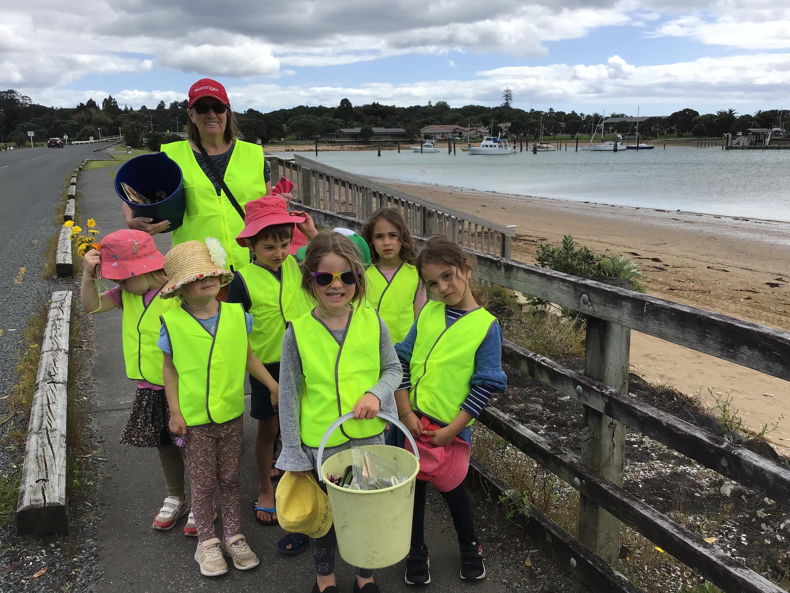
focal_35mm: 32
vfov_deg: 44.2
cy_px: 295
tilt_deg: -13.6
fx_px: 730
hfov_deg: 56.8
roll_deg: -0.3
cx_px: 401
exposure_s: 1/1199
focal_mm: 3.3
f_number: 2.4
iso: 25
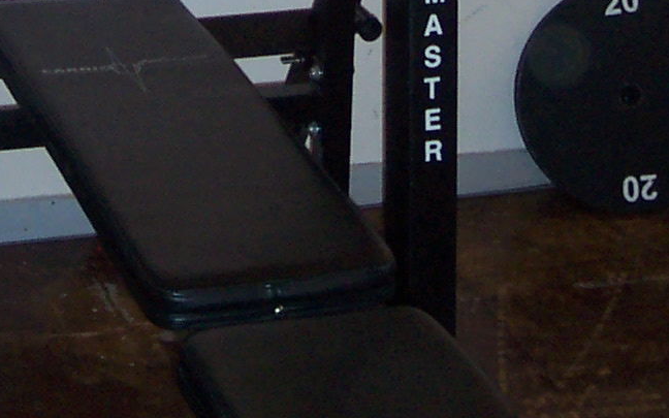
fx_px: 2352
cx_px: 130
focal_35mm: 129
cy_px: -292
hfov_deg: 16.1
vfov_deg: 9.7
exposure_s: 1/30
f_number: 2.8
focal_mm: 8
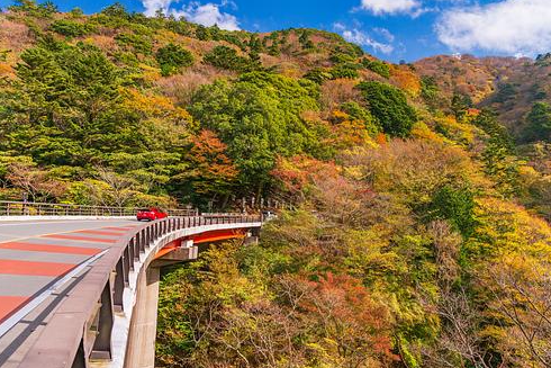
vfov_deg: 45.0
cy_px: 199
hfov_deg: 63.4
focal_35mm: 29
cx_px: 308
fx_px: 444
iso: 160
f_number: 6.3
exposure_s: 1/320
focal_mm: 24
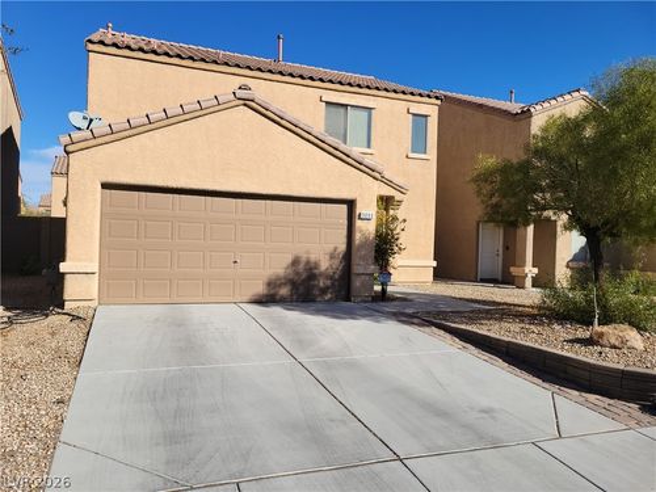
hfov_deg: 67.3
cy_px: 246
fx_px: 493
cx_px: 328
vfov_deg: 53.1
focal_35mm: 26
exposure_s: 1/3238
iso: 40
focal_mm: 5.4
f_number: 1.8
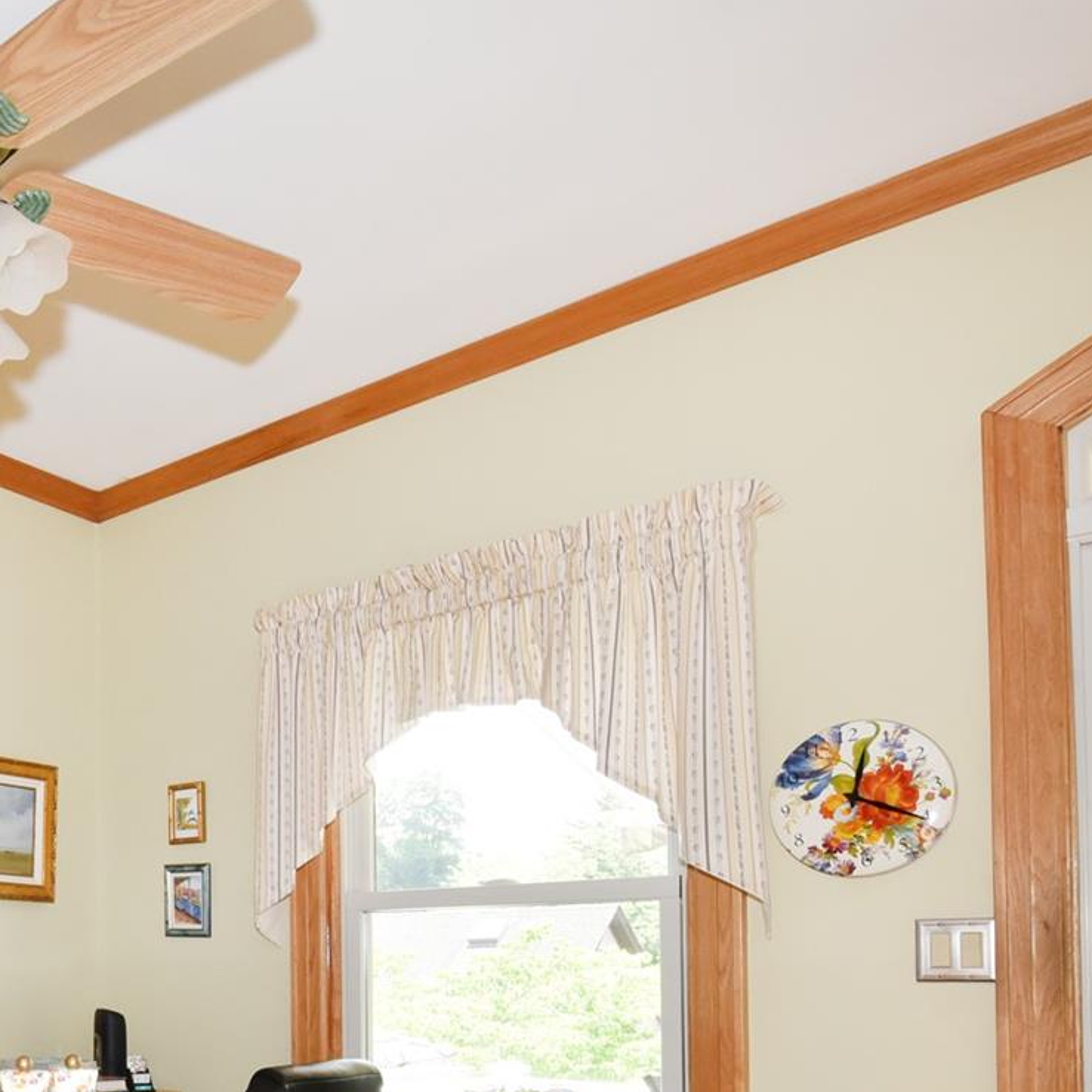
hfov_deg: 42.8
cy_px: 983
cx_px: 0
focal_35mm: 33
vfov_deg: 45.1
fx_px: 1178
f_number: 14
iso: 1600
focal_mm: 14
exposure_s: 1/40
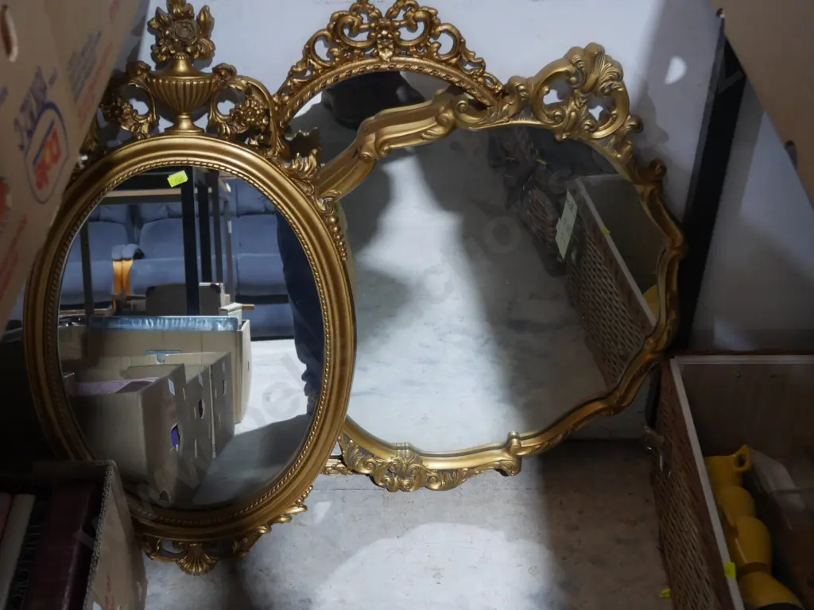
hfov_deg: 39.7
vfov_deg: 30.3
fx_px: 1129
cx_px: 407
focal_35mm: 48
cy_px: 305
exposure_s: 1/60
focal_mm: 24
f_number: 5.2
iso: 1250
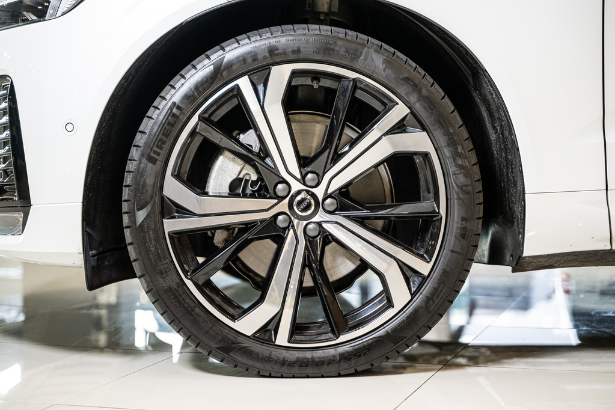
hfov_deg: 28.1
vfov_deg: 18.9
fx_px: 1230
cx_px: 308
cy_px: 205
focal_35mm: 72
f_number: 2.8
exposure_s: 1/125
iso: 400
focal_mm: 72
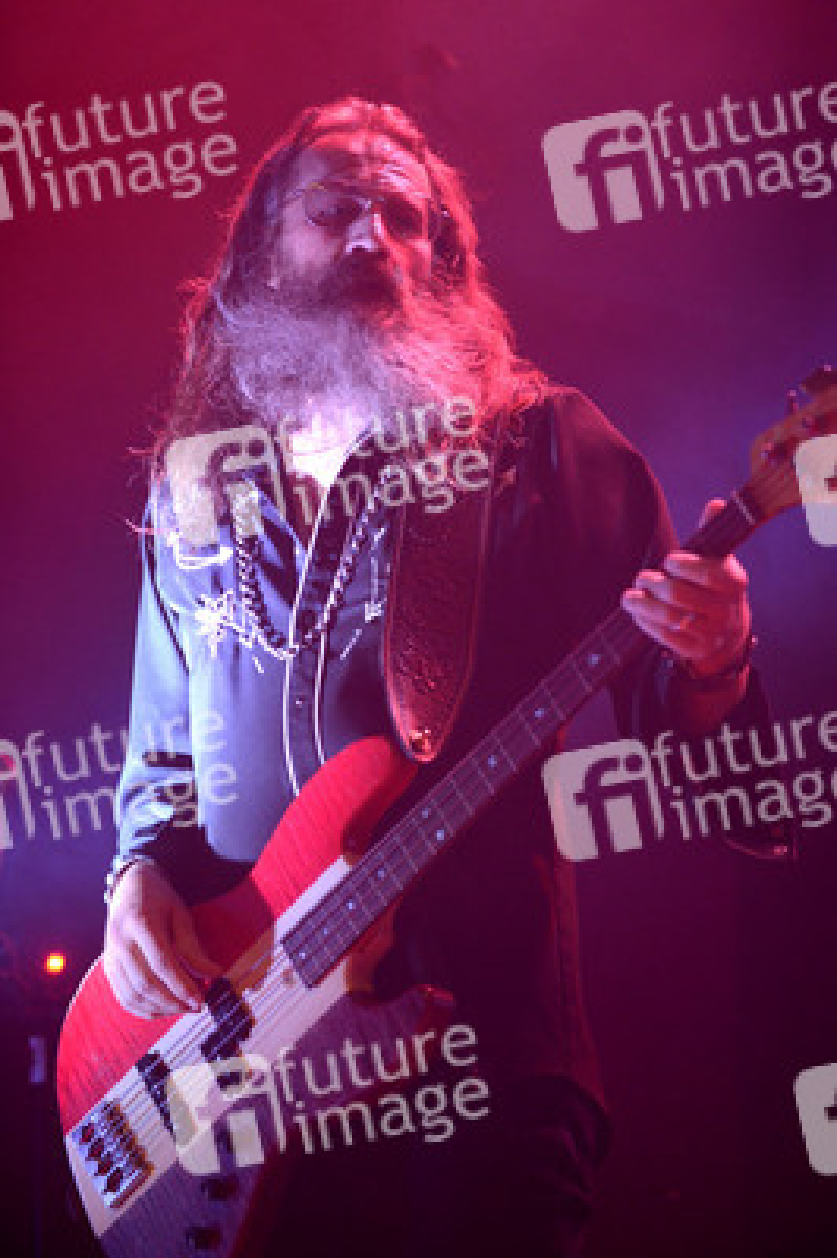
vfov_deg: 15.2
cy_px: 629
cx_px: 418
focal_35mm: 135
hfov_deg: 10.1
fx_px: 4716
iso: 3200
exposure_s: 1/320
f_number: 2.8
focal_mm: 135
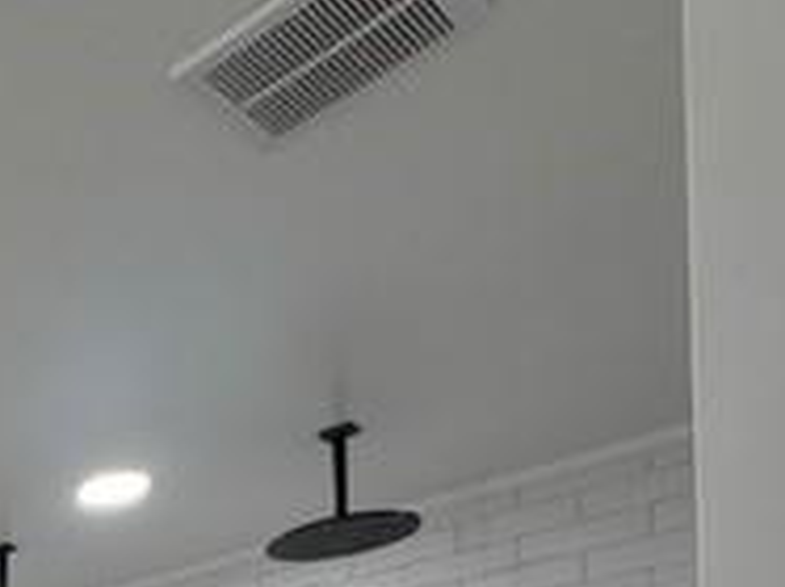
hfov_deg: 27.6
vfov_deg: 23.0
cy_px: 935
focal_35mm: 48
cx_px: -386
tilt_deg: +1.7
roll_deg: -1.0
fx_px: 1088
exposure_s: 1/120
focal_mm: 2.22
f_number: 2.2
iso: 125
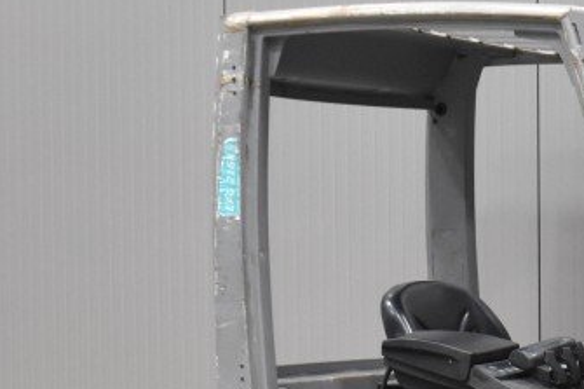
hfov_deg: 15.3
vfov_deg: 10.5
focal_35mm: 129
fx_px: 2092
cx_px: 694
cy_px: 368
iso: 1600
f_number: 5
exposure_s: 1/30
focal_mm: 24
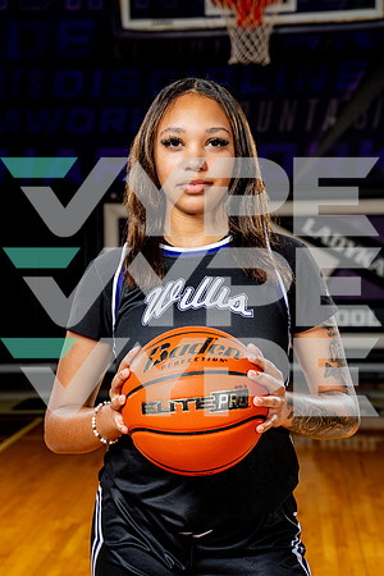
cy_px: 288
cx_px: 192
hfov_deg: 19.5
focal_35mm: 70
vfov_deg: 28.8
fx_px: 1120
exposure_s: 1/250
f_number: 5.6
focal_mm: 70
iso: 320
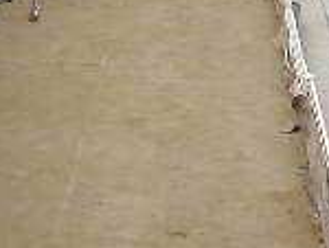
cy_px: -257
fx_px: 1542
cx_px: 204
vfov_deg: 8.7
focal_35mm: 162
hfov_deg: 12.2
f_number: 3.2
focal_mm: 6.3
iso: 50
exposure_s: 1/61.8
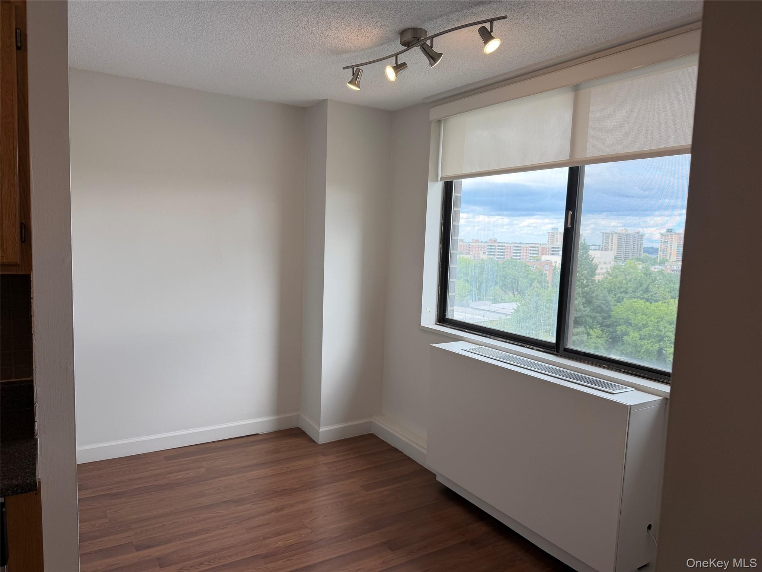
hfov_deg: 71.6
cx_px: 381
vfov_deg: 56.8
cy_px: 286
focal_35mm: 24
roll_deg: -1.5
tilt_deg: -5.5
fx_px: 528
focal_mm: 6.76
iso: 80
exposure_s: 1/319
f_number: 1.78
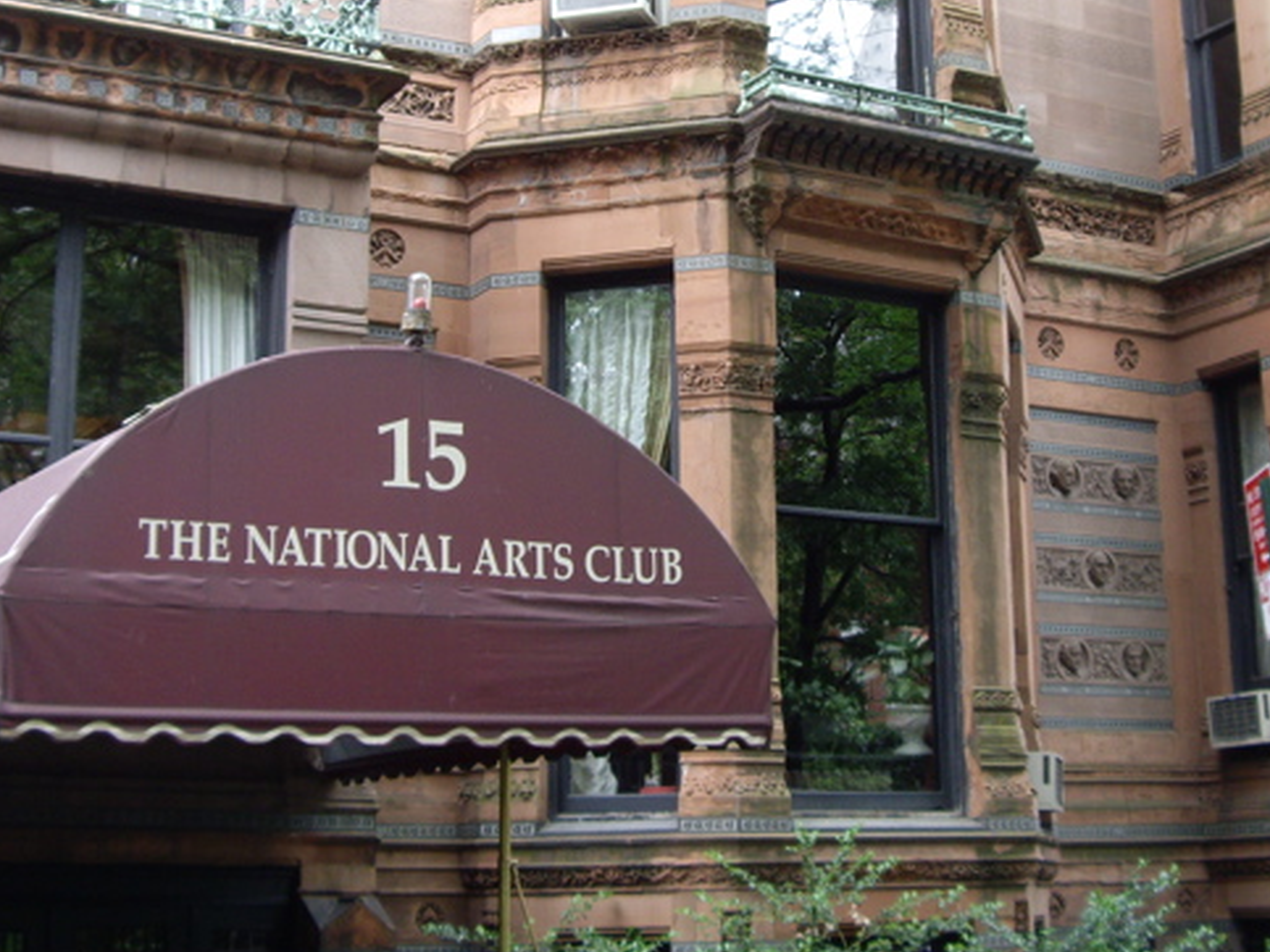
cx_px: 747
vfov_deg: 24.8
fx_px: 2164
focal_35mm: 59
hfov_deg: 32.6
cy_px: 379
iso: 200
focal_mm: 7.9
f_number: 2.8
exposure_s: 1/80
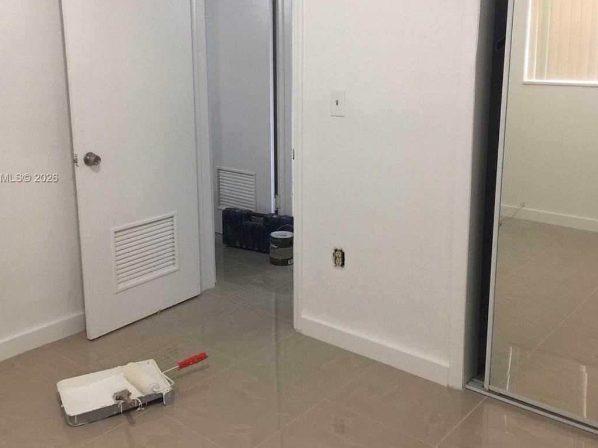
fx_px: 622
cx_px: 285
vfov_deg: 39.5
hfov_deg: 51.3
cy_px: 179
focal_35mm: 36
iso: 50
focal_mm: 4.15
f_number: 2.2
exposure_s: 1/15
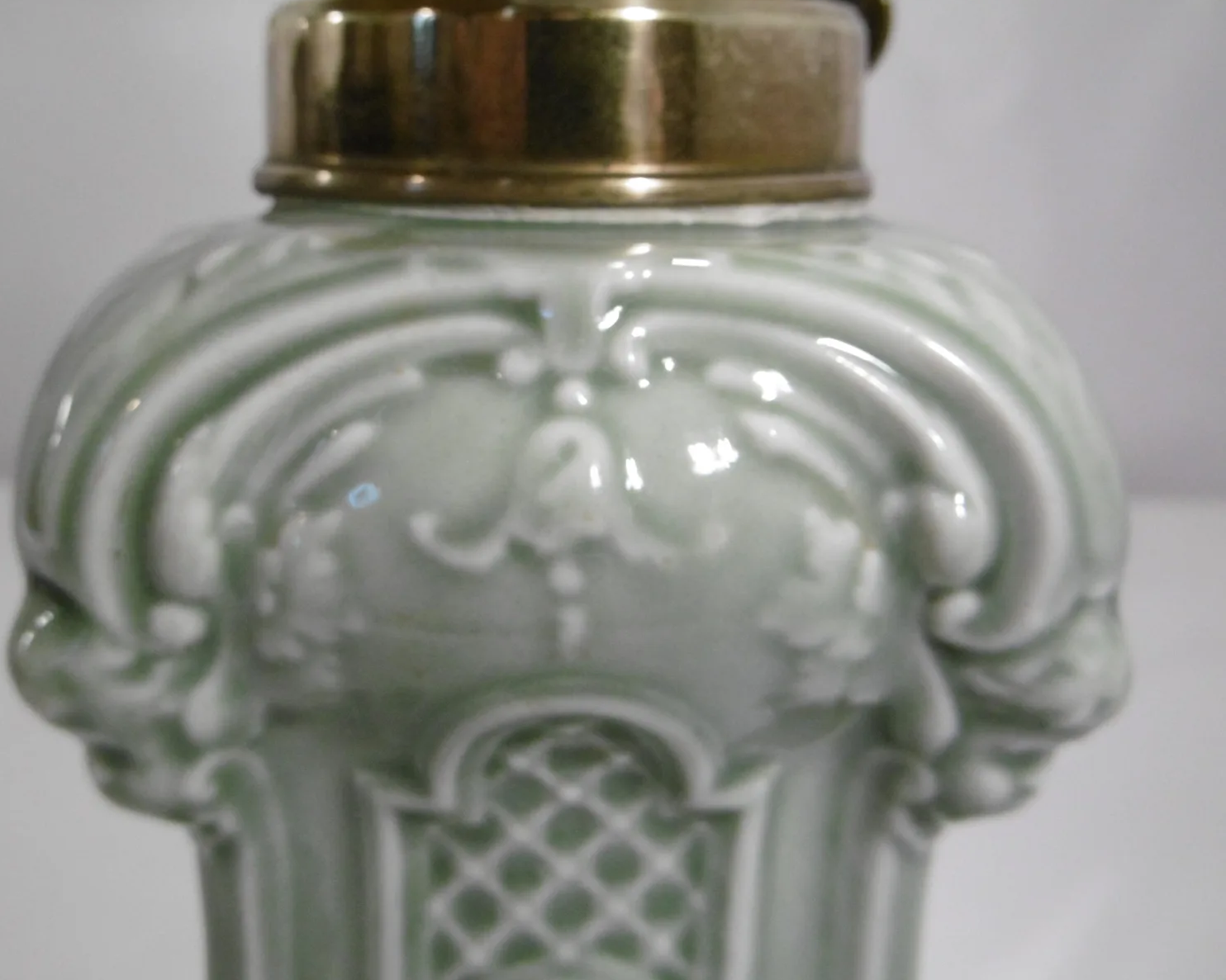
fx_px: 1451
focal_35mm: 40
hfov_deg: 45.8
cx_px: 578
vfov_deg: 37.3
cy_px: 486
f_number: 3.7
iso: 400
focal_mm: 6.8
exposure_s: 1/60
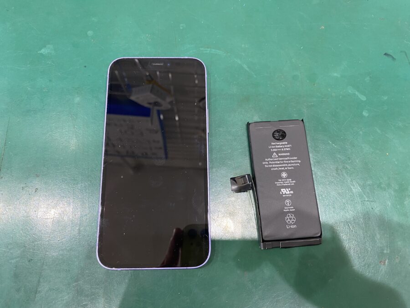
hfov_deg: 67.3
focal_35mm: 26
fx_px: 308
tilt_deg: -75.5
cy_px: 154
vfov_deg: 53.1
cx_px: 205
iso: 125
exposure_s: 1/50
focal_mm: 4.25
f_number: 1.8
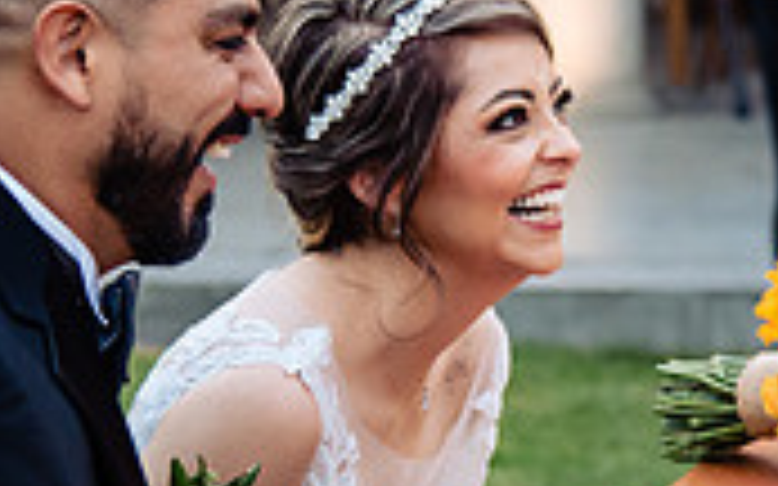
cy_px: 164
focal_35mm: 228
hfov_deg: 9.2
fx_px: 4833
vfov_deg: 5.8
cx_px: 737
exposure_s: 1/200
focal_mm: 65
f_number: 4
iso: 1250
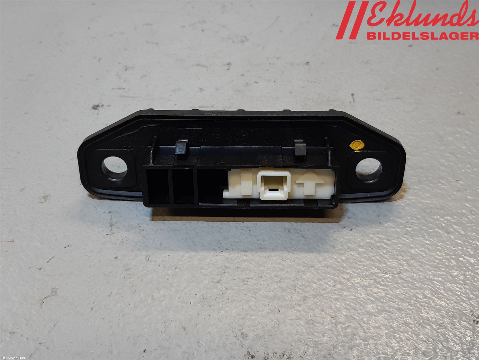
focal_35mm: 26
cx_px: 240
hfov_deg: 67.3
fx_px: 360
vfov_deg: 53.1
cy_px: 180
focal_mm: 3.93
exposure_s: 1/50
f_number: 1.7
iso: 40
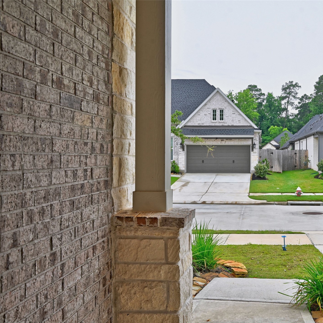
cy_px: 164
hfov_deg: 41.5
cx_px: 245
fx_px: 412
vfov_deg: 42.8
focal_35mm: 39
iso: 400
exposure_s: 1/320
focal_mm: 30
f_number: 8
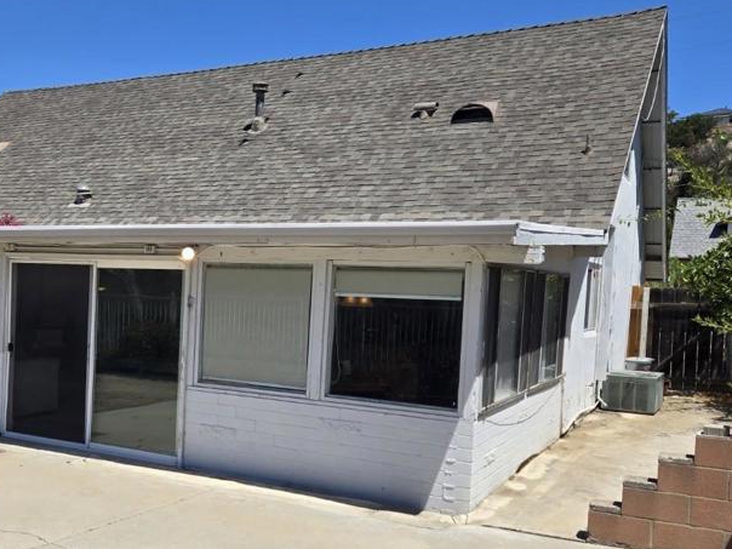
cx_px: 198
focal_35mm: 39
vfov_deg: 36.6
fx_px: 825
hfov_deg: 46.4
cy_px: 341
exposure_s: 1/2463
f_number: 1.8
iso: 25
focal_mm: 5.4
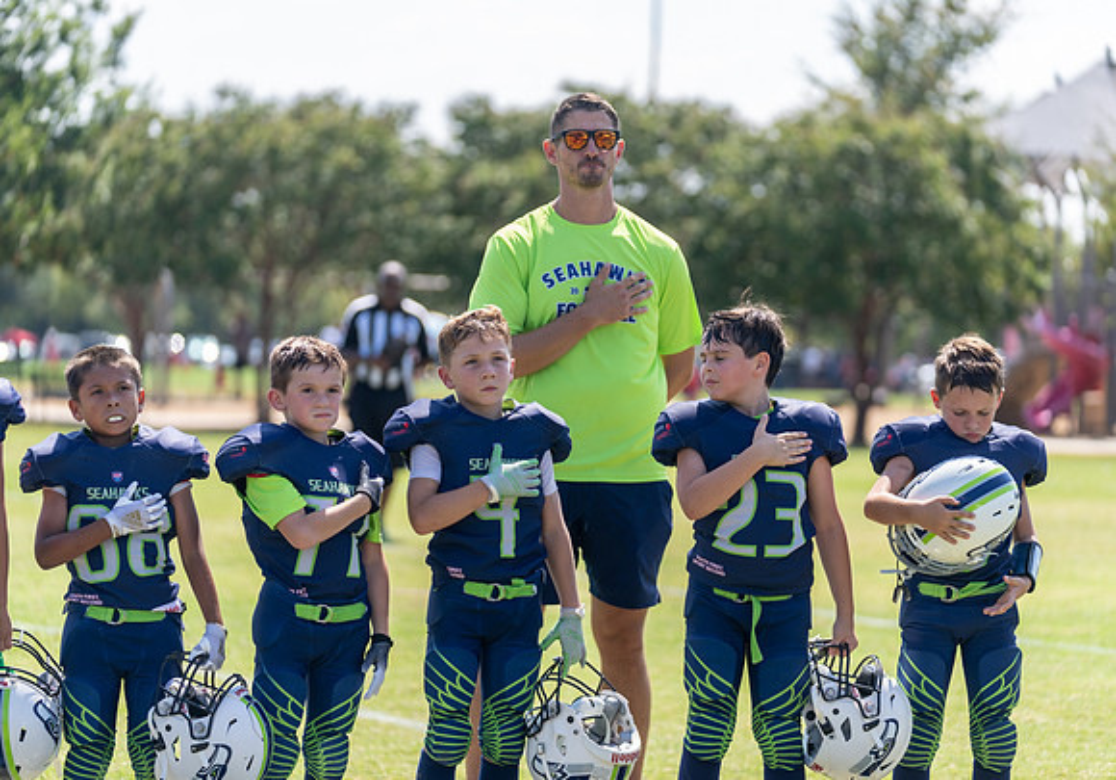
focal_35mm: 134
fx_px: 4206
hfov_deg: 15.1
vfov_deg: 10.6
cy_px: 382
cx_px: 596
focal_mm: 127
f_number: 2.8
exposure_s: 1/800
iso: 100
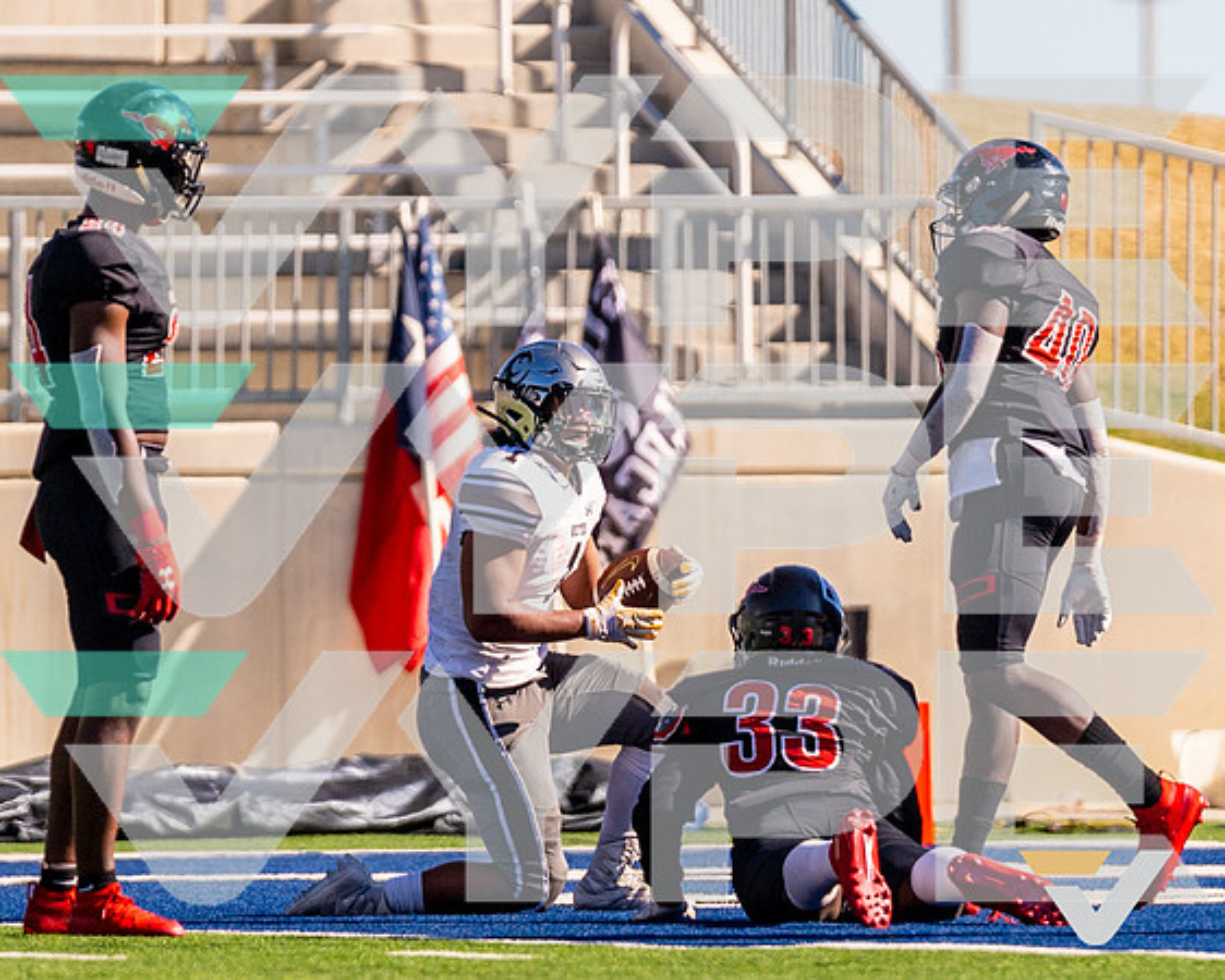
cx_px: 579
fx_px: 17967
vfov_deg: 3.1
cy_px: 462
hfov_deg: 3.9
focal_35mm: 495
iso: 400
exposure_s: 1/3200
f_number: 2.8
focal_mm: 200
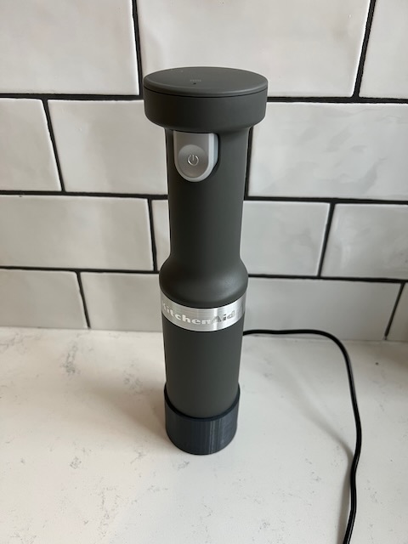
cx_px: 204
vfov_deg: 67.3
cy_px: 272
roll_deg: -0.2
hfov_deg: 53.1
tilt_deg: -35.0
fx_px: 409
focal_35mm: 26
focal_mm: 5.7
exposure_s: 1/49
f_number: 1.5
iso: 160
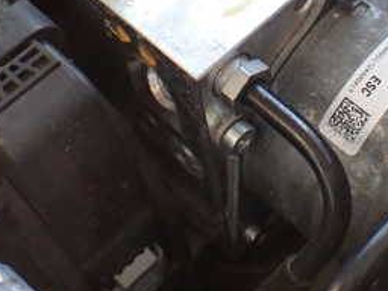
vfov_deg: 16.2
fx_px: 998
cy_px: -5
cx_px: 288
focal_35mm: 89
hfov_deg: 21.8
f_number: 2.7
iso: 320
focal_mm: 6.83
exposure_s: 1/160
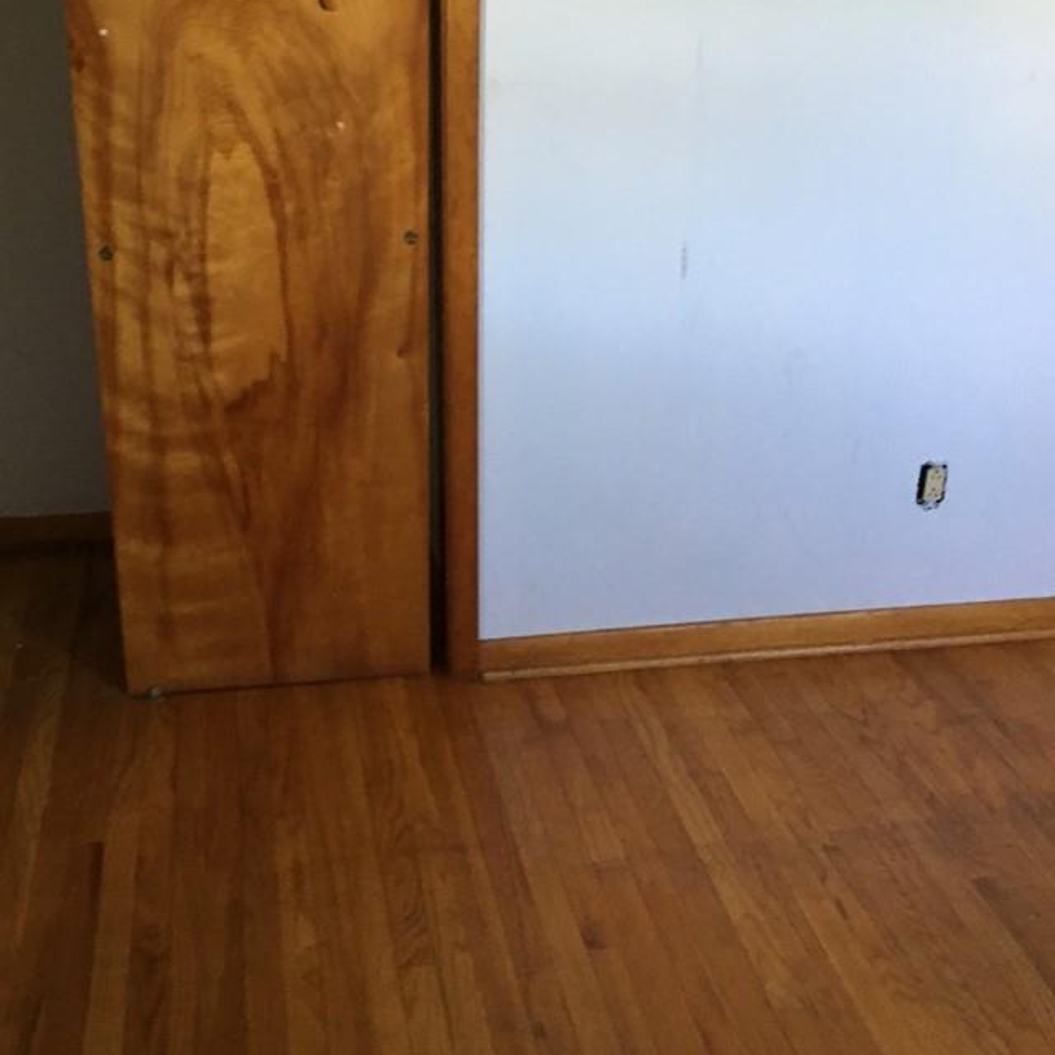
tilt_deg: -17.7
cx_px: 316
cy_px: 452
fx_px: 1414
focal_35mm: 41
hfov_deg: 40.2
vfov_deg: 40.8
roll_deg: +2.4
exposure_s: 1/30
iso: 160
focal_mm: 4.15
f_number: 2.2
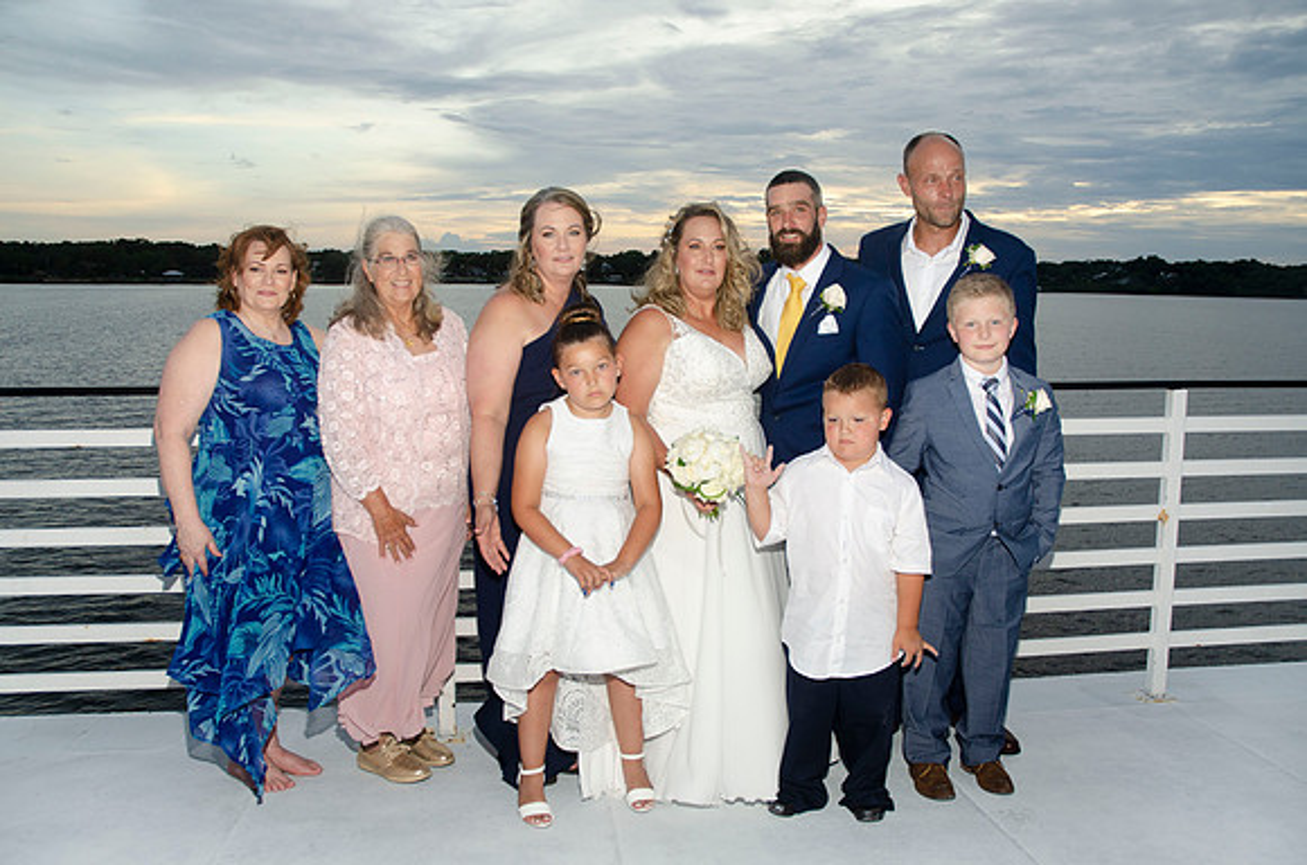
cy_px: 432
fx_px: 978
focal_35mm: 27
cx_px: 654
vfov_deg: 47.7
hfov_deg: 67.5
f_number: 5.6
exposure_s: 1/125
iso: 200
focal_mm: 18
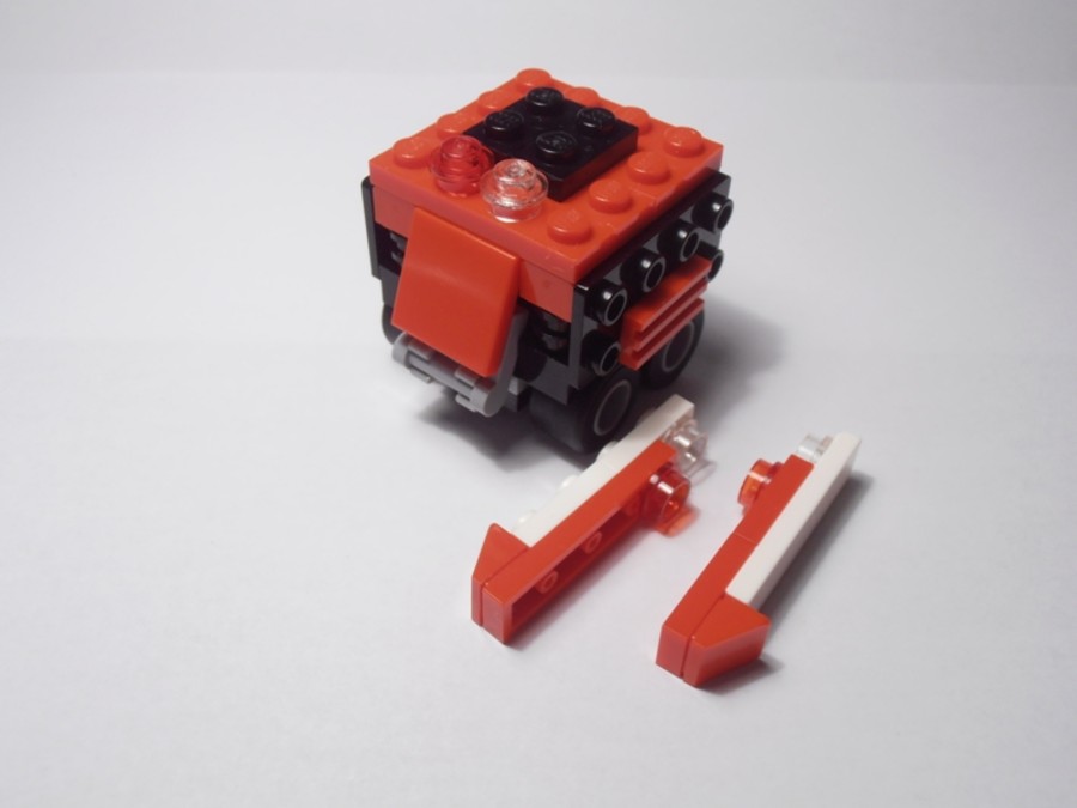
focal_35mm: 37
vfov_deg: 38.7
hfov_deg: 50.1
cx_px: 538
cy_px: 404
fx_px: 1151
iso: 80
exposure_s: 1/40
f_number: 3.9
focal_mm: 6.61
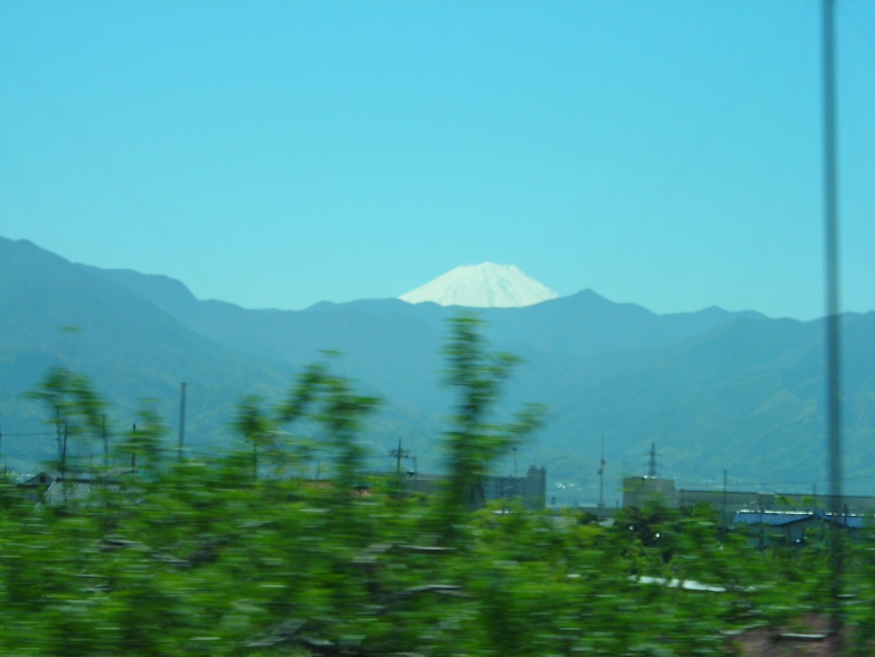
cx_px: 438
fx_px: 2932
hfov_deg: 17.0
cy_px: 328
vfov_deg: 12.8
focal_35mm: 116
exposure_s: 1/293
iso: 50
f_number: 5.3
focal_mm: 19.2
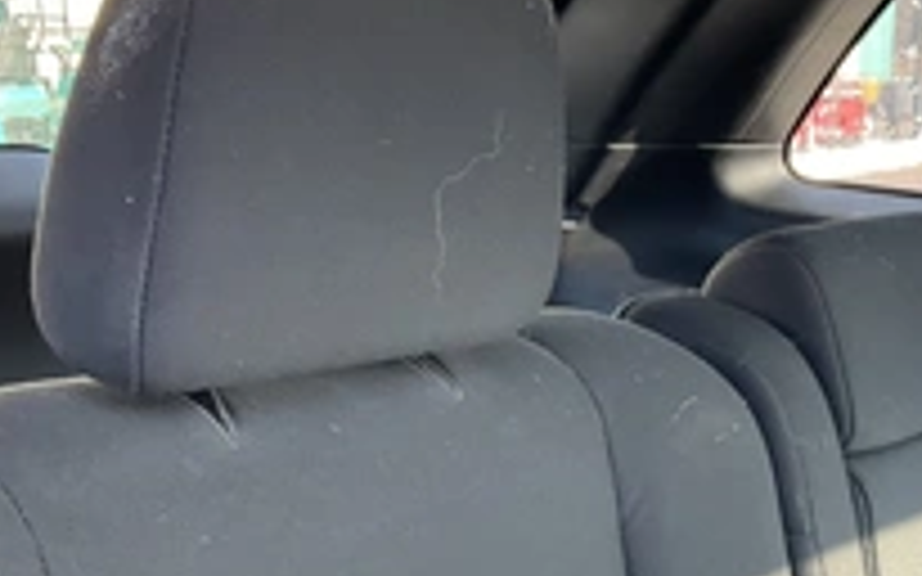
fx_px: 1507
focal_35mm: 60
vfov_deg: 21.0
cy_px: 549
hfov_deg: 33.5
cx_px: 661
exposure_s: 1/84
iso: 64
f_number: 1.8
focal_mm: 3
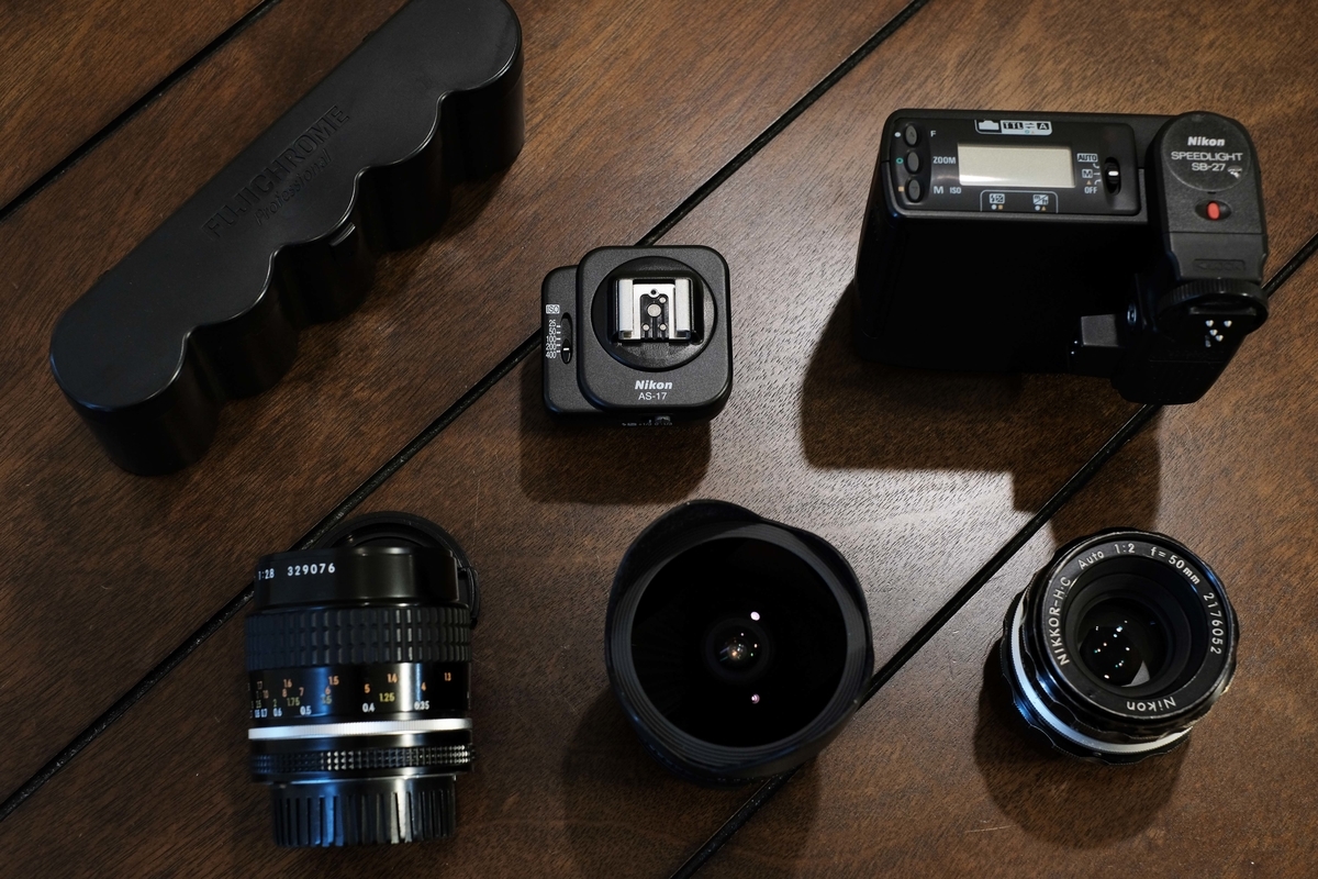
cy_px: 440
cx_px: 659
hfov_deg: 37.5
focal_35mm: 53
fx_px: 1940
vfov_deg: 25.5
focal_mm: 35
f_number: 5.6
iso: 800
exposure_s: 1/6
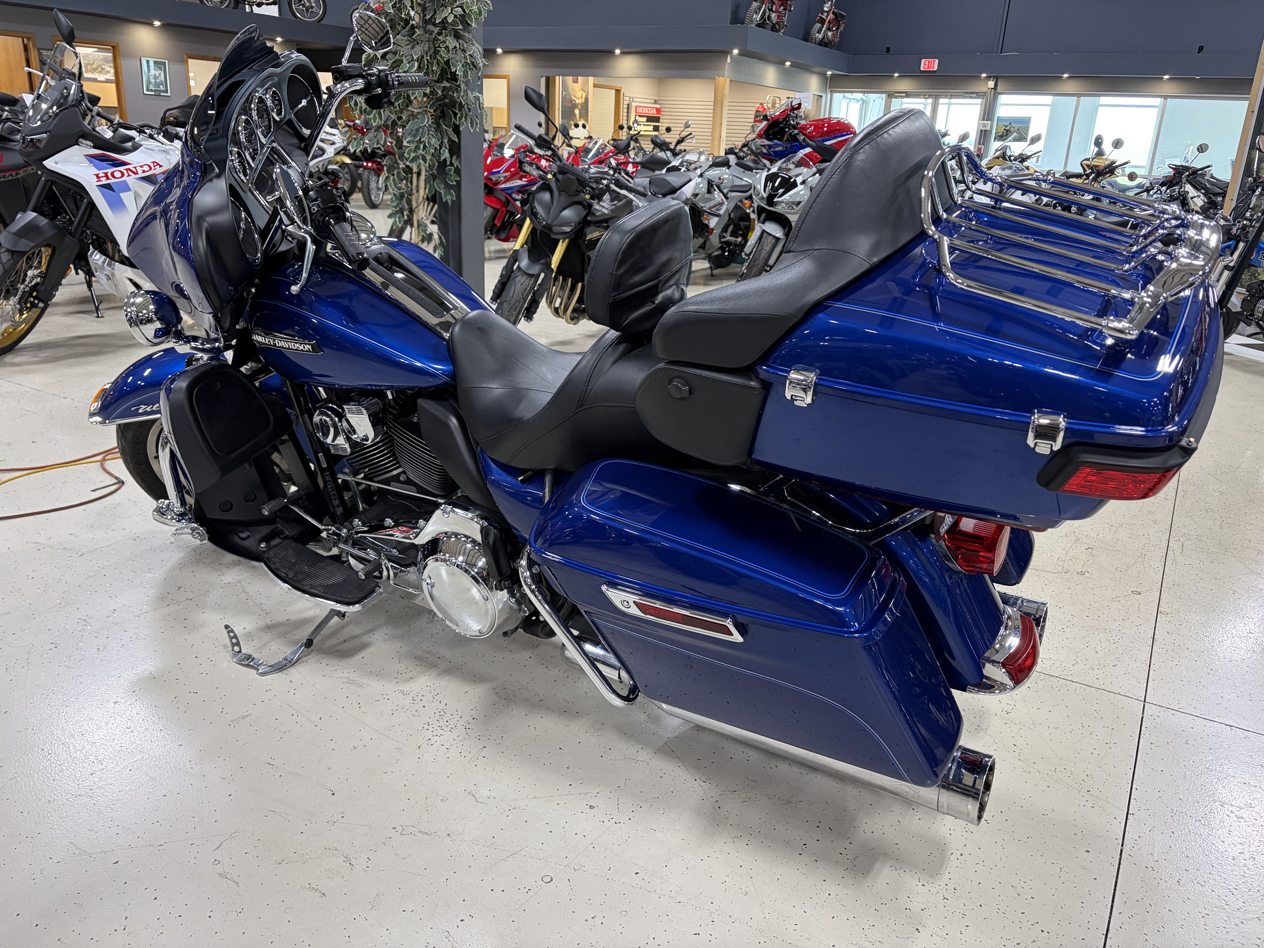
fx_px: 949
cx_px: 632
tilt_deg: -19.7
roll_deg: -2.2
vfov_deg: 53.1
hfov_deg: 67.3
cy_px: 474
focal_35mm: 26
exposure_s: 1/60
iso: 160
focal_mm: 5.96
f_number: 1.6
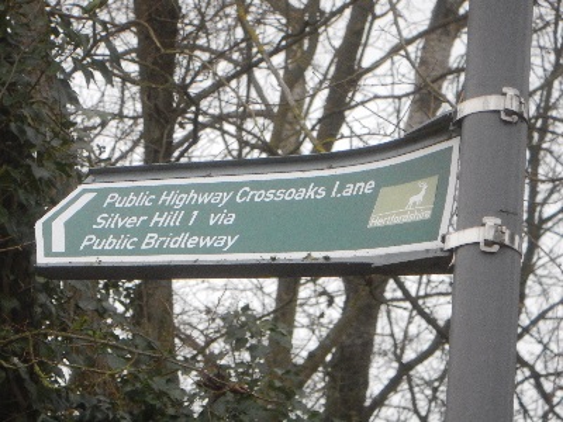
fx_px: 1952
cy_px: 211
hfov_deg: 16.4
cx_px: 282
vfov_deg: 12.3
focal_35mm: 120
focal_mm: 21.5
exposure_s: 1/400
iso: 800
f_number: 4.9
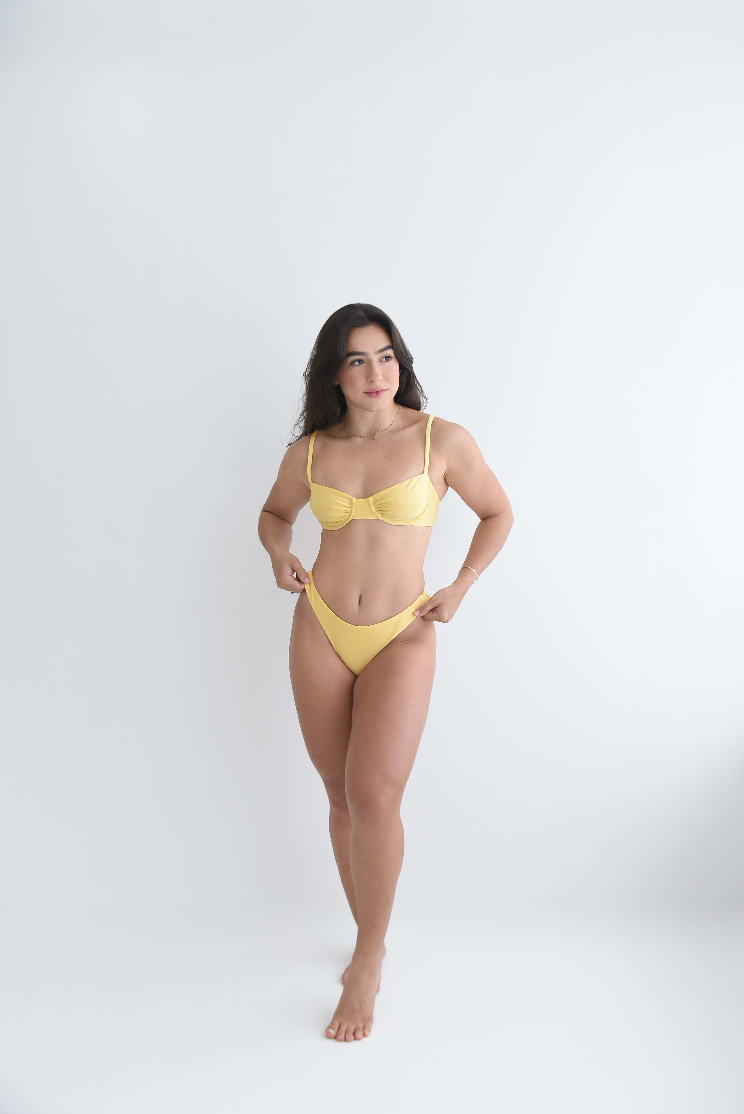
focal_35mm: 34
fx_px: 1053
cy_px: 557
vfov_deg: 55.8
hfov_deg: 38.9
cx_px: 372
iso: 800
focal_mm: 34
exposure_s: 1/250
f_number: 4
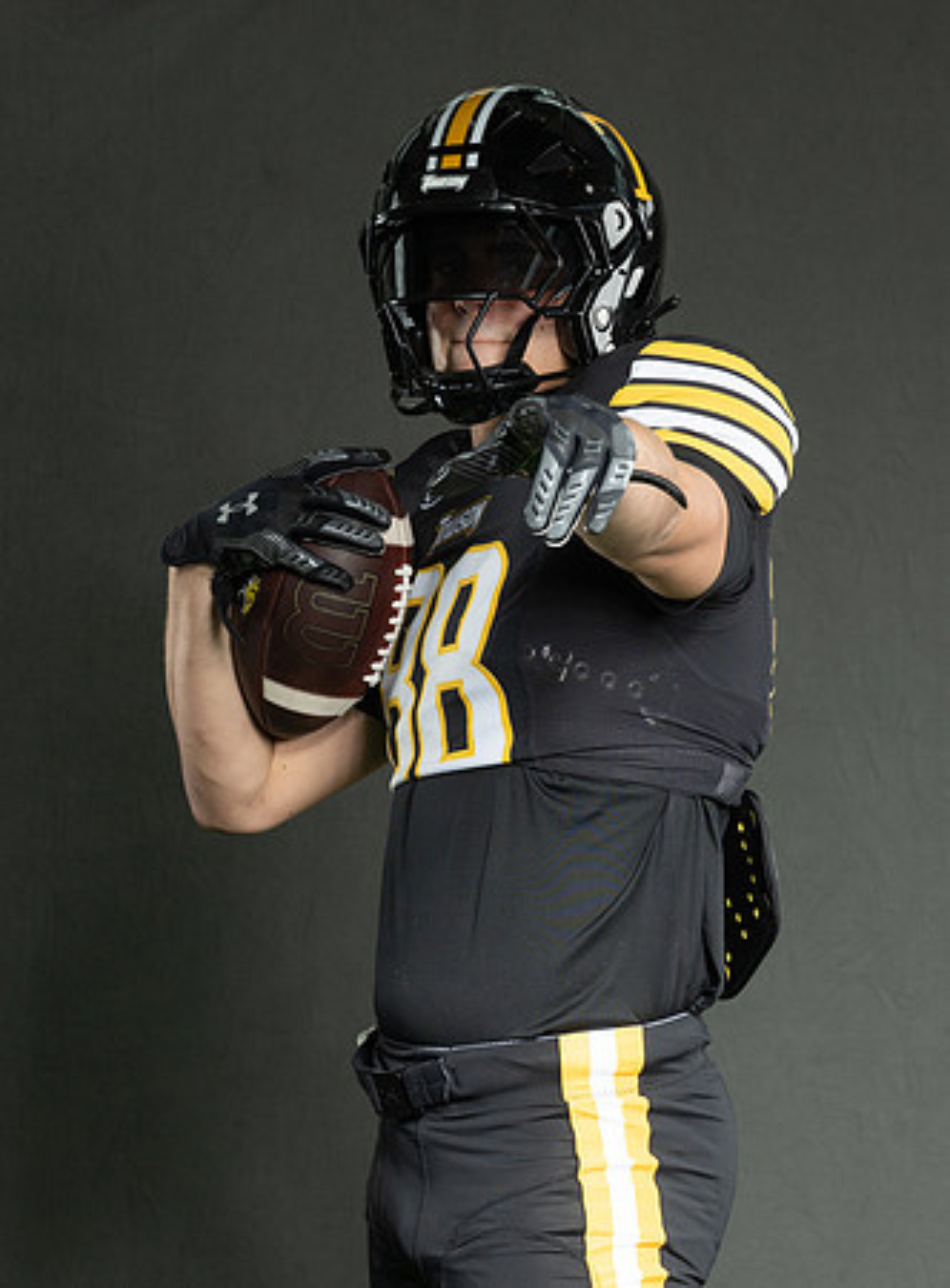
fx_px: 4357
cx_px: 629
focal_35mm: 118
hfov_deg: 12.4
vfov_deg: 16.8
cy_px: 614
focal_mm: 70
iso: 200
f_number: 8
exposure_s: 1/200
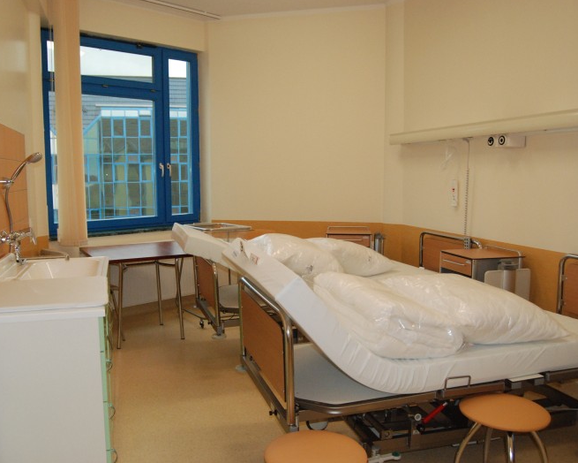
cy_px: 233
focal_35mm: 31
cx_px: 257
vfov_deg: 47.1
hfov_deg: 57.0
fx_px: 530
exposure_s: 1/125
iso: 1250
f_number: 5.6
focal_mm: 18
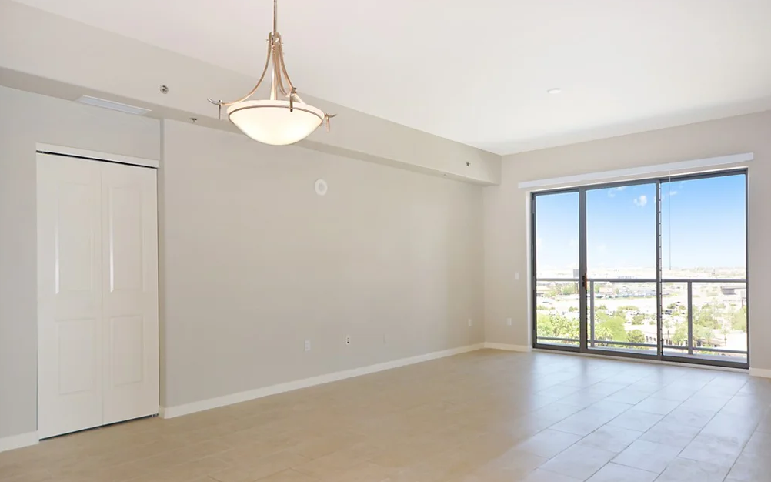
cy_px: 258
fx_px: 525
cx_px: 389
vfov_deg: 49.2
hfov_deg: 72.6
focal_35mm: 25
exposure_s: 1/125
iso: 320
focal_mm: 16
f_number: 5
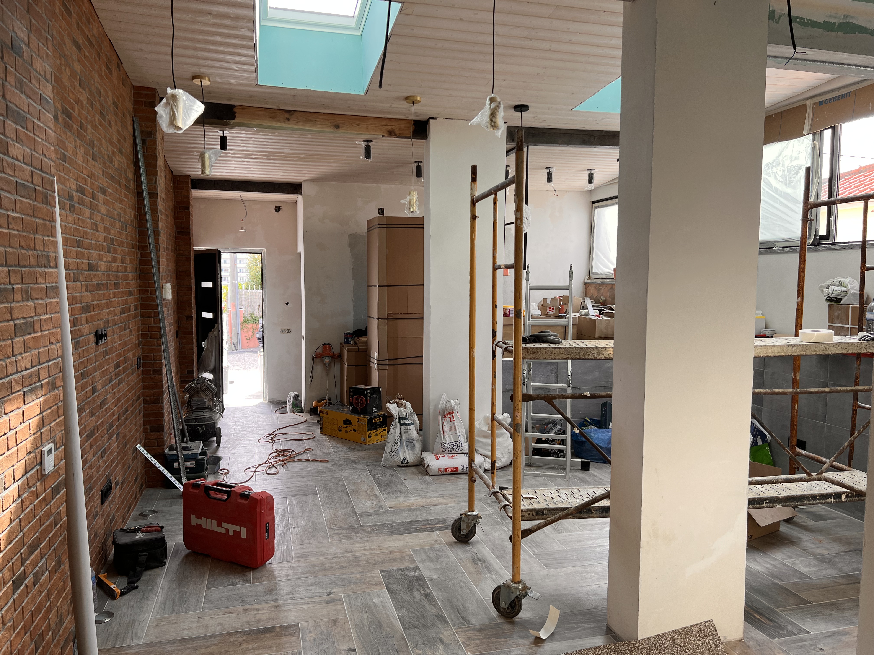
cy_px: 328
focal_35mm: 26
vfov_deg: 53.1
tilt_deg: -4.1
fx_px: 656
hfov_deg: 67.3
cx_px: 437
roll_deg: -0.4
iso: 50
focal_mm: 5.7
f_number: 1.5
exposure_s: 1/220
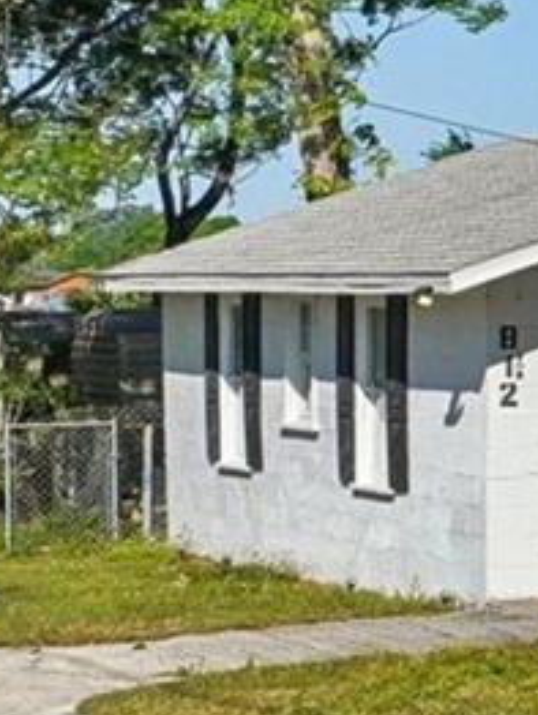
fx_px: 2669
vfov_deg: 15.0
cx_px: 2059
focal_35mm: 129
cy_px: 8
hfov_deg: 8.0
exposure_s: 1/6400
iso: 800
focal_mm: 22
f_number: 8
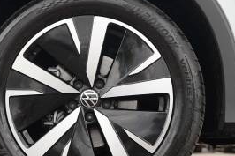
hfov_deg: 19.0
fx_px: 701
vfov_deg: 12.7
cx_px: 100
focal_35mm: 107
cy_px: 83
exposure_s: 1/80
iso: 100
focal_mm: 44.6
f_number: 4.5
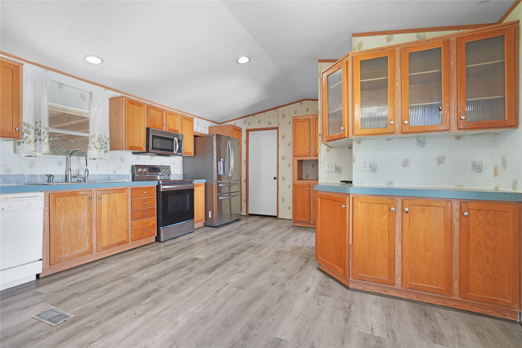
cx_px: 261
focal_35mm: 16
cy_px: 174
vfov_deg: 73.7
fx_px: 232
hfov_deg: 96.7
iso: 400
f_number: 4
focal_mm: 16
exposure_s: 1/1000
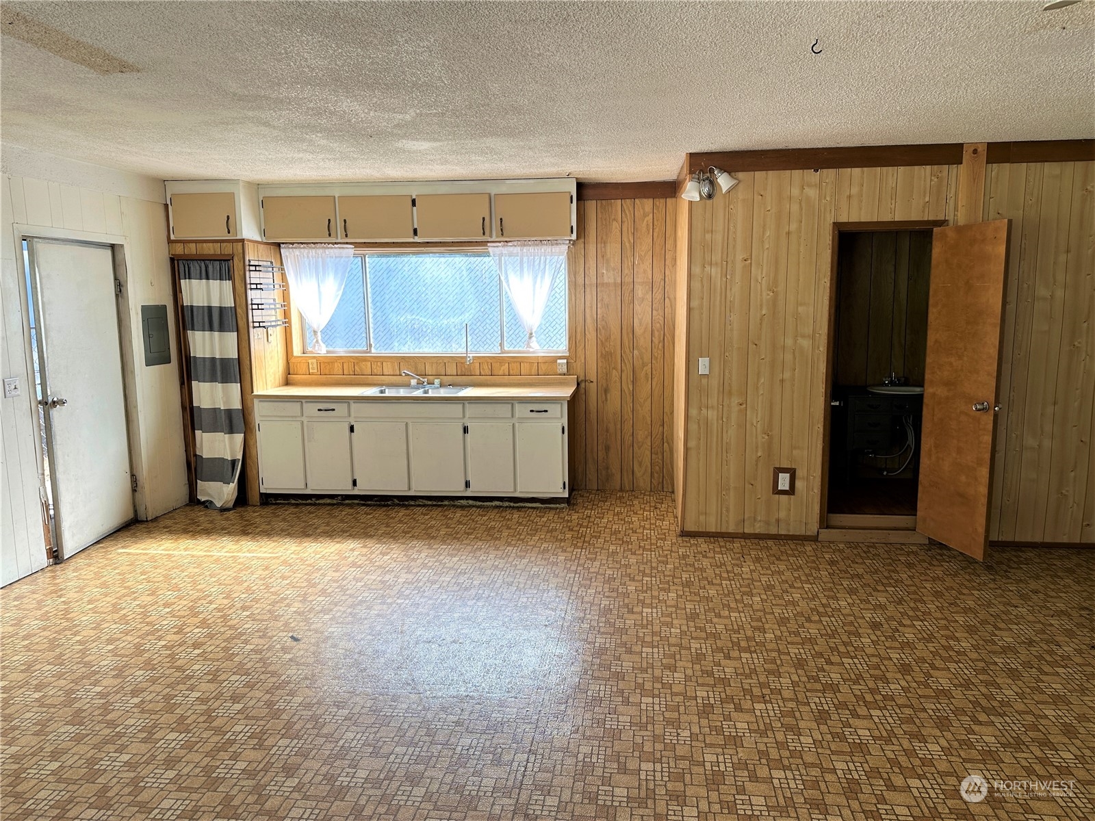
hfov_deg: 71.6
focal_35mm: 24
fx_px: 759
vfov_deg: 56.8
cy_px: 410
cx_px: 548
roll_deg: +0.3
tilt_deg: -7.9
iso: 64
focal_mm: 6.86
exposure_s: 1/197
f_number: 1.78
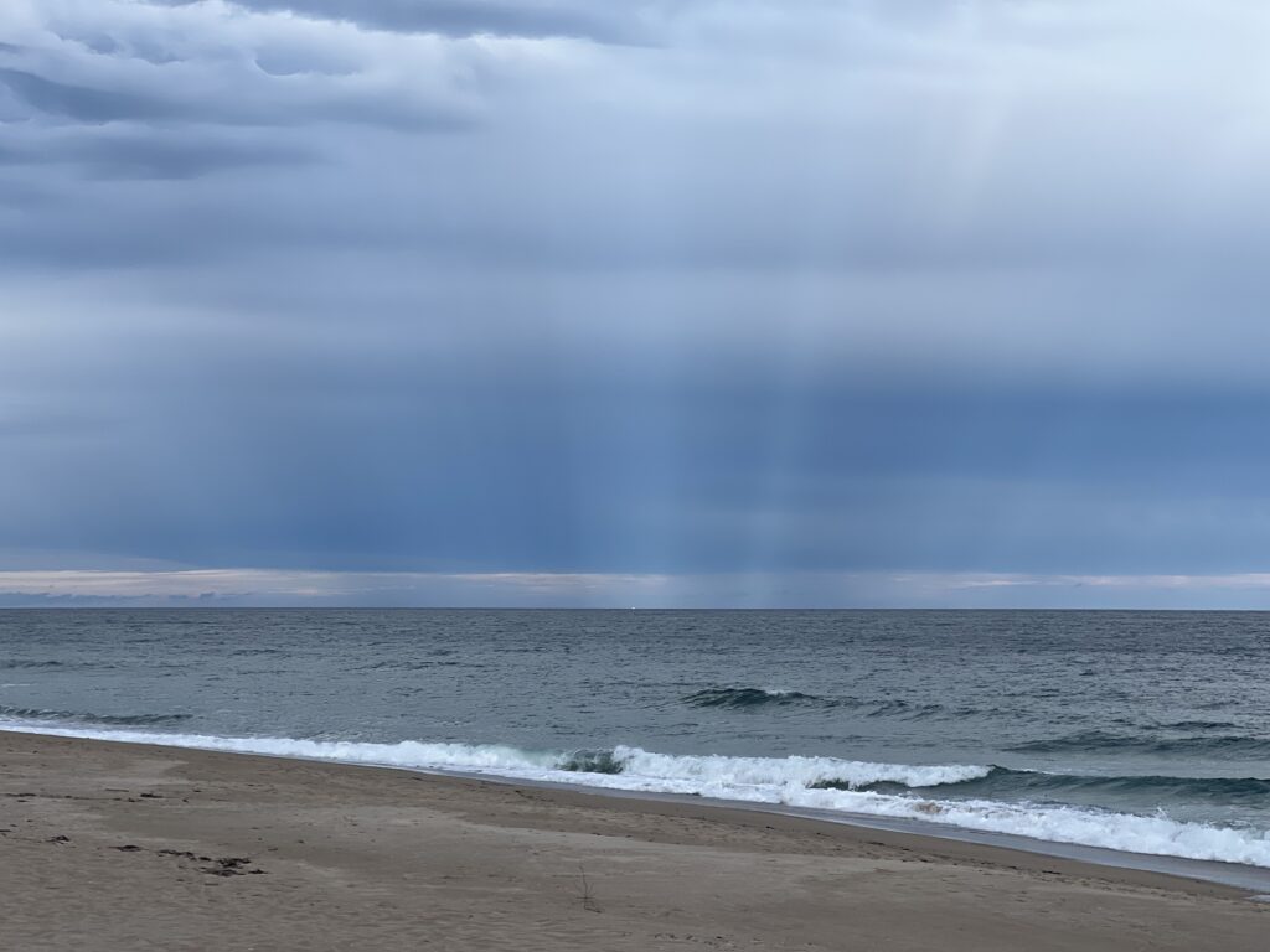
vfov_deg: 19.1
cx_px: 635
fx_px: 2825
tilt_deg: +2.0
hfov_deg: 25.3
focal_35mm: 77
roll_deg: -0.7
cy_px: 476
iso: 32
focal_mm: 9
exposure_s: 1/344
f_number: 2.8
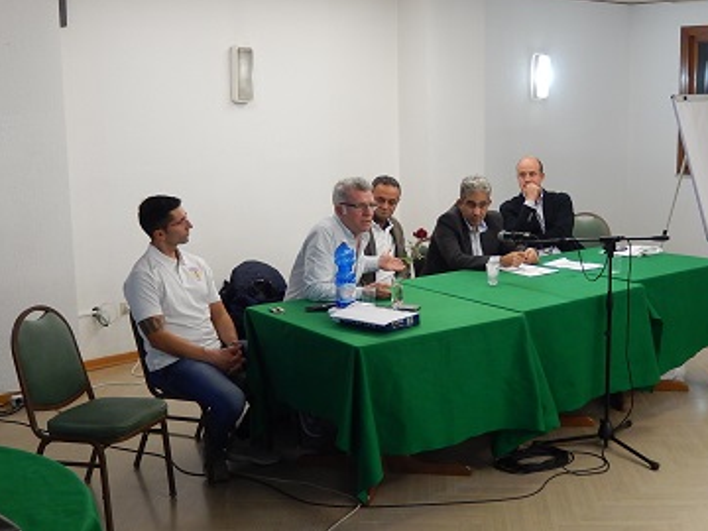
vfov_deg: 29.1
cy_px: 248
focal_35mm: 50
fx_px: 1023
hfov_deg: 38.2
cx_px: 376
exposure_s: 1/15
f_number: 4.3
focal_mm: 8.1
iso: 400
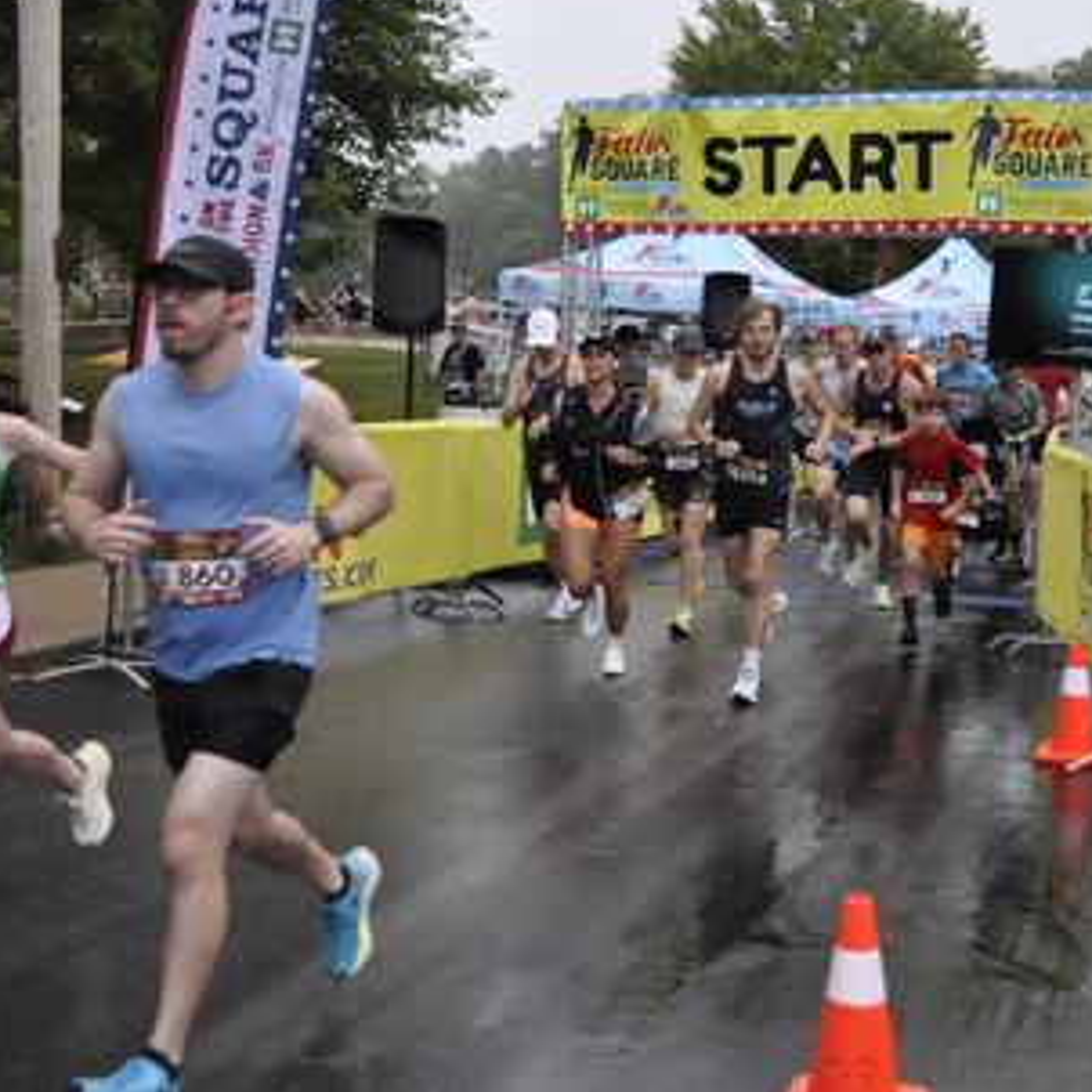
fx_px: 1820
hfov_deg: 33.1
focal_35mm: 51
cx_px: 716
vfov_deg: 33.3
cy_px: 436
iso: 2000
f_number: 4
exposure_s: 1/320
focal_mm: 22
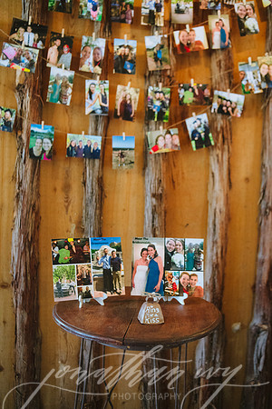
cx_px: 136
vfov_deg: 50.7
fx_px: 431
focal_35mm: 38
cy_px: 204
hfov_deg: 35.1
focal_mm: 38
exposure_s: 1/100
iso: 2500
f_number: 2.8
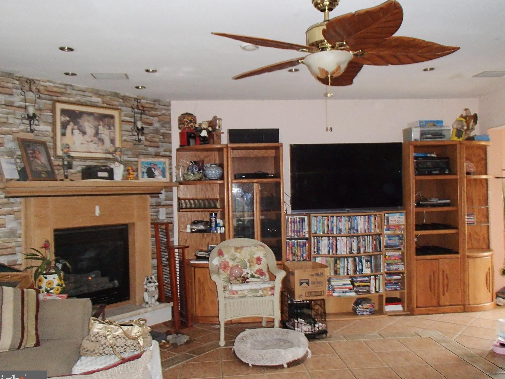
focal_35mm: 30
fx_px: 438
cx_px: 252
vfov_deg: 46.8
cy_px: 189
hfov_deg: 60.0
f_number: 3.9
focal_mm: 5
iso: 400
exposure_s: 1/30
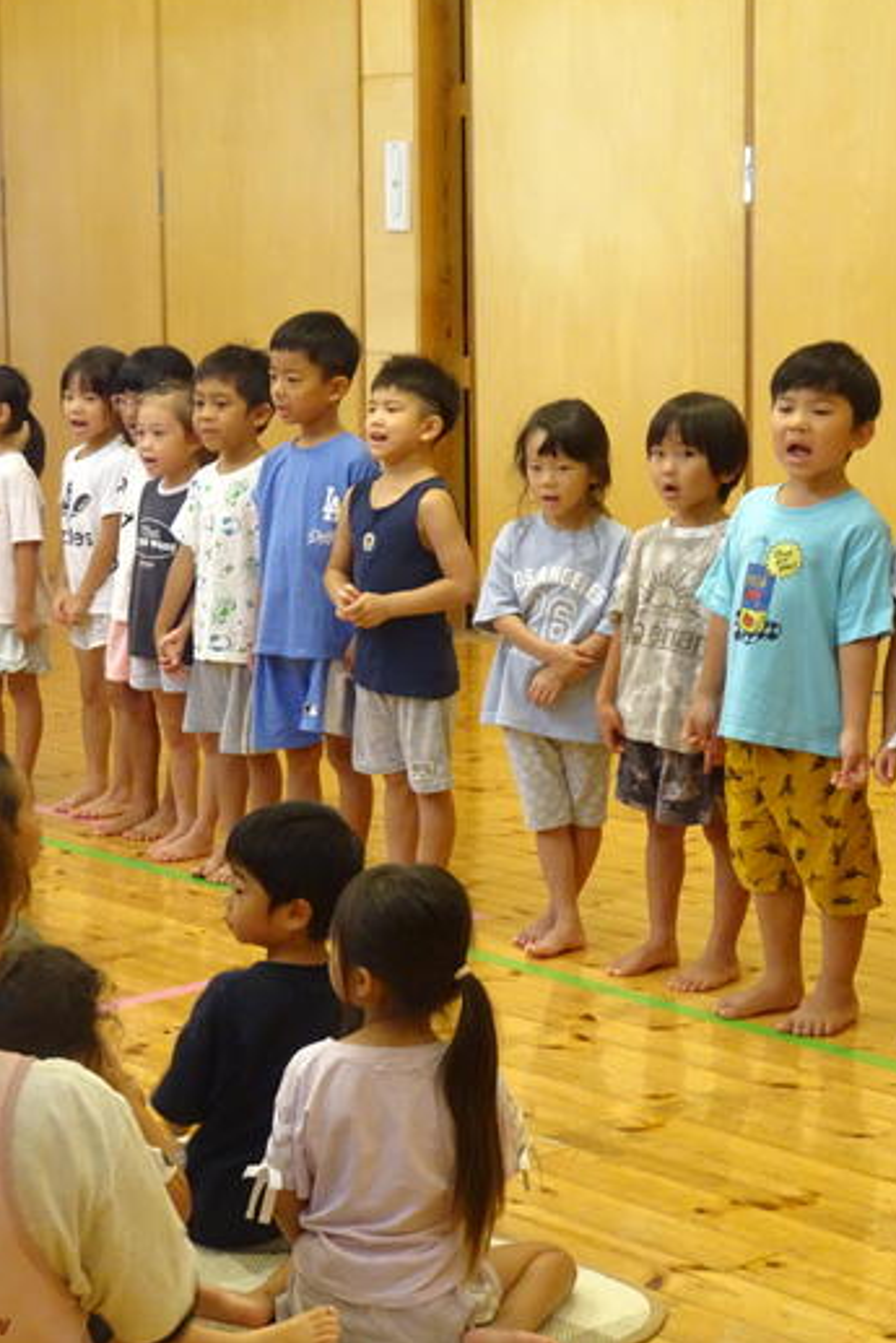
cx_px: 366
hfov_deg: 17.9
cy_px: 666
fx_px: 2835
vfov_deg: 26.6
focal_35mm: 76
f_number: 4.5
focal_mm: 9.2
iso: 800
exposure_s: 1/15
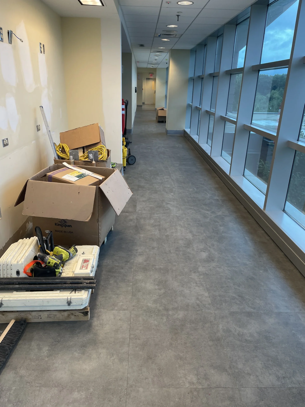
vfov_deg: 67.3
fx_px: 305
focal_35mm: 26
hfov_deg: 53.1
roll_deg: -0.3
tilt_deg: -21.5
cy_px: 204
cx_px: 152
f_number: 1.6
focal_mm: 4.2
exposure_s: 1/60
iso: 64
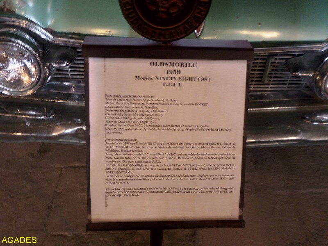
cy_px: 123
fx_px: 303
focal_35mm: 32
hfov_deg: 56.8
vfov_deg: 44.2
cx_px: 164
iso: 160
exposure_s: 1/3
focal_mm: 5.8
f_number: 3.5
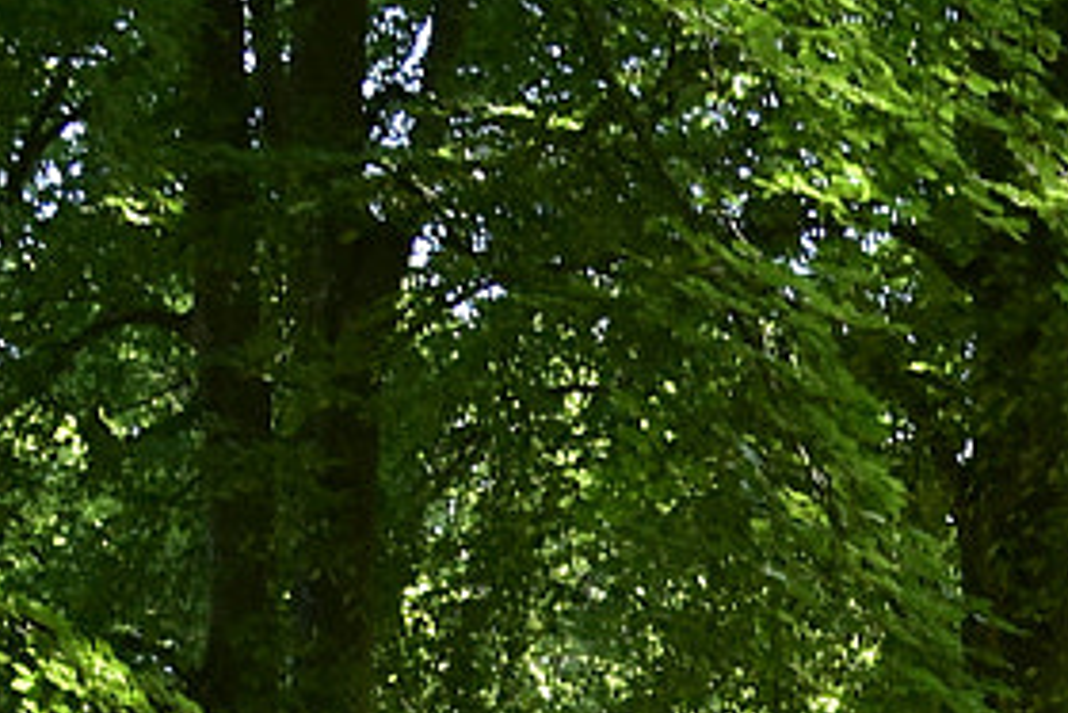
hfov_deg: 13.5
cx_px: 1892
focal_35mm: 137
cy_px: 1670
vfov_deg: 9.1
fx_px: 4066
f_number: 5
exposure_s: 1/100
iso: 250
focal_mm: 16
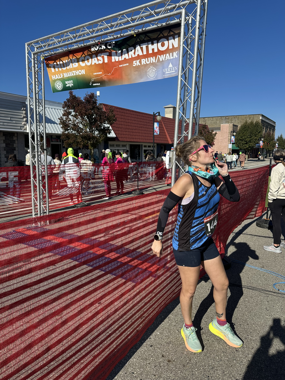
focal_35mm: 24
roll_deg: -0.2
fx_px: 263
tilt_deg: -6.3
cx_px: 142
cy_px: 190
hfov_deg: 56.8
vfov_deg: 71.6
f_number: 1.78
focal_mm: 6.86
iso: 80
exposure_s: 1/5525
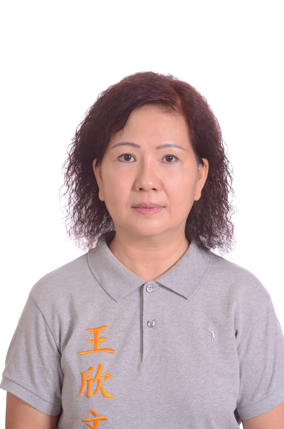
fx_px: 1515
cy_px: 214
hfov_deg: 10.7
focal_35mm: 128
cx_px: 142
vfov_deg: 16.1
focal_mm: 85
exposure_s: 1/60
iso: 160
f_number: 11
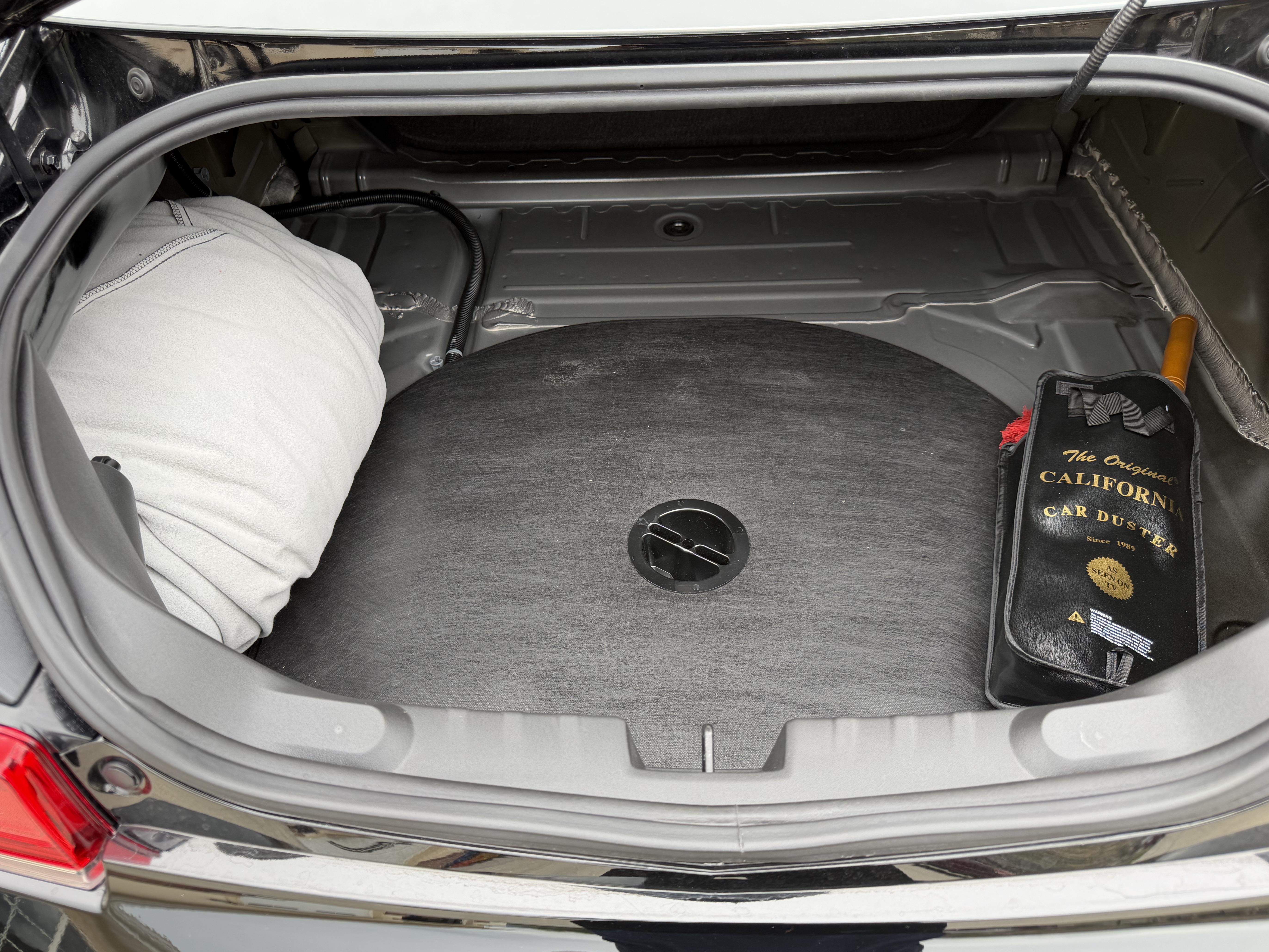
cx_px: 620
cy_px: 472
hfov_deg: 69.4
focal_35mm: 25
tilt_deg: -45.9
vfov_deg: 54.9
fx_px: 916
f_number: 1.78
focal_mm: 6.76
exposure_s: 1/193
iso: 80
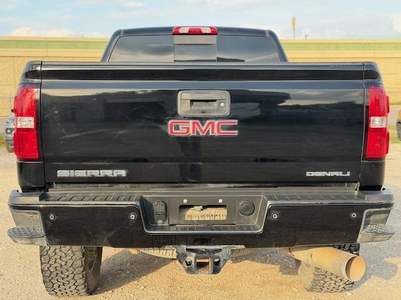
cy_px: 150
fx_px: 556
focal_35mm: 48
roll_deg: +2.5
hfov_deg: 39.7
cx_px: 200
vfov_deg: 30.3
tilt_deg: -4.8
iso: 80
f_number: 1.78
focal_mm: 6.76
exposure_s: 1/625
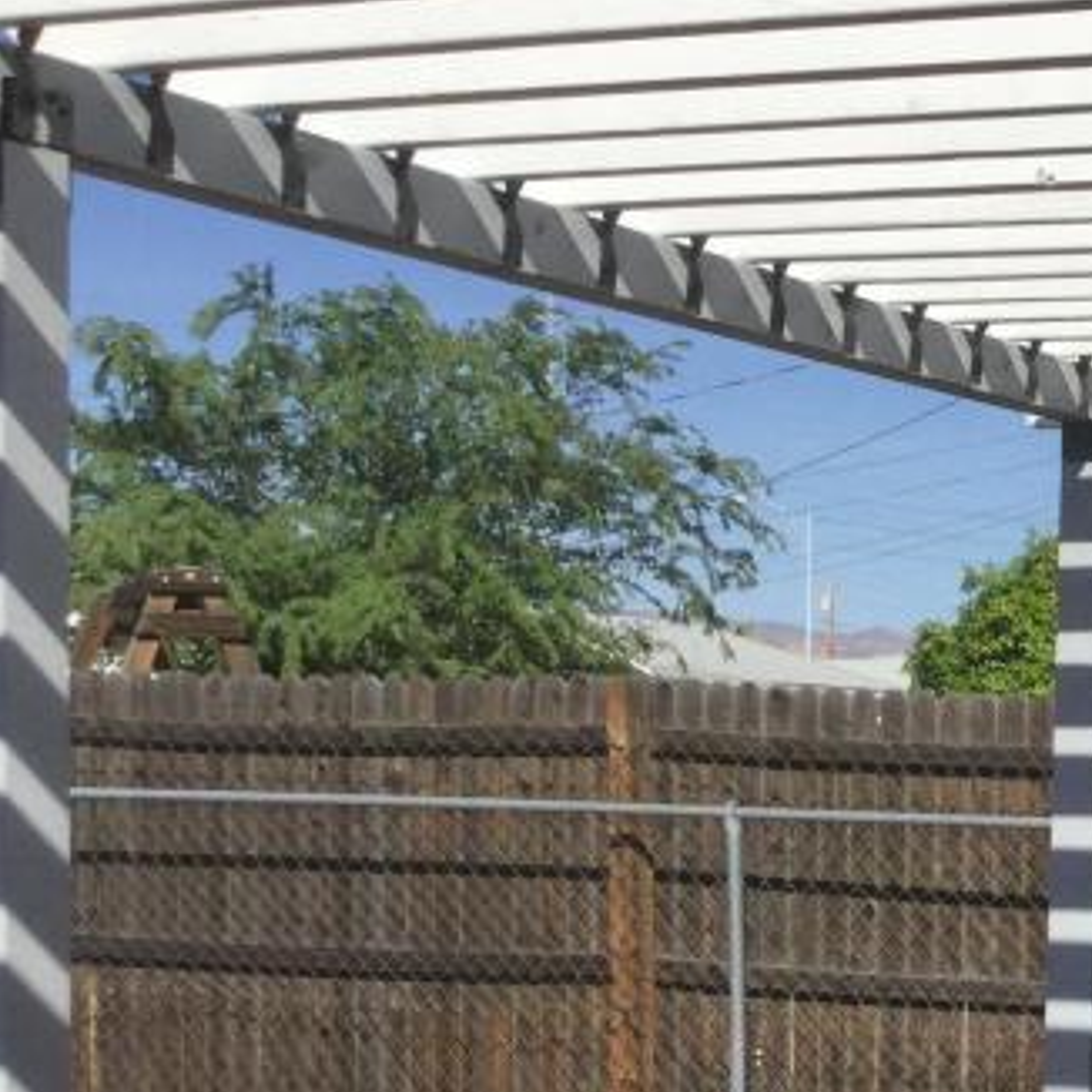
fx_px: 3069
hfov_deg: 18.0
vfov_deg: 19.7
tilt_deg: -4.6
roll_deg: -2.2
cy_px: 1038
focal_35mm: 86
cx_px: 1651
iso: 25
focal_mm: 3.3
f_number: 2.4
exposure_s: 1/1942
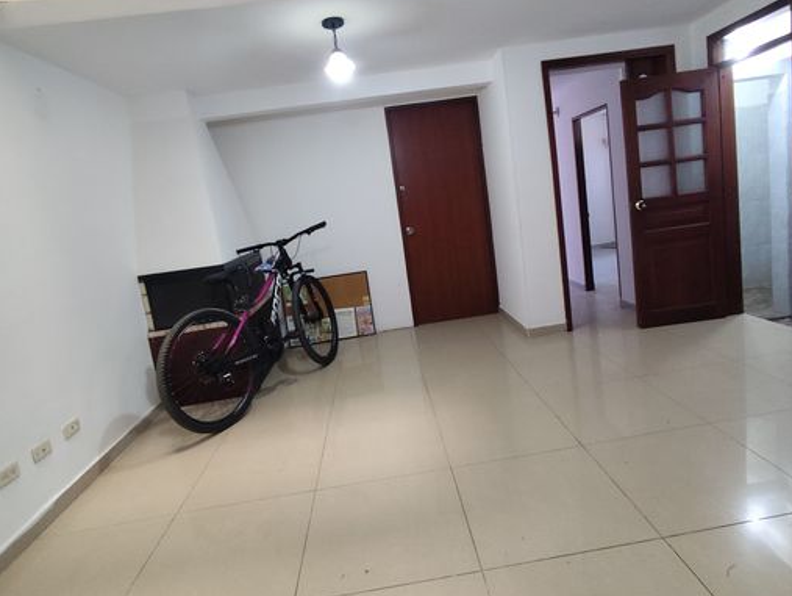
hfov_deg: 78.9
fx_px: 481
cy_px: 277
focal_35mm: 21
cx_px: 417
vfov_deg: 63.4
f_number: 2.2
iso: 320
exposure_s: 1/60
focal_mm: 1.65
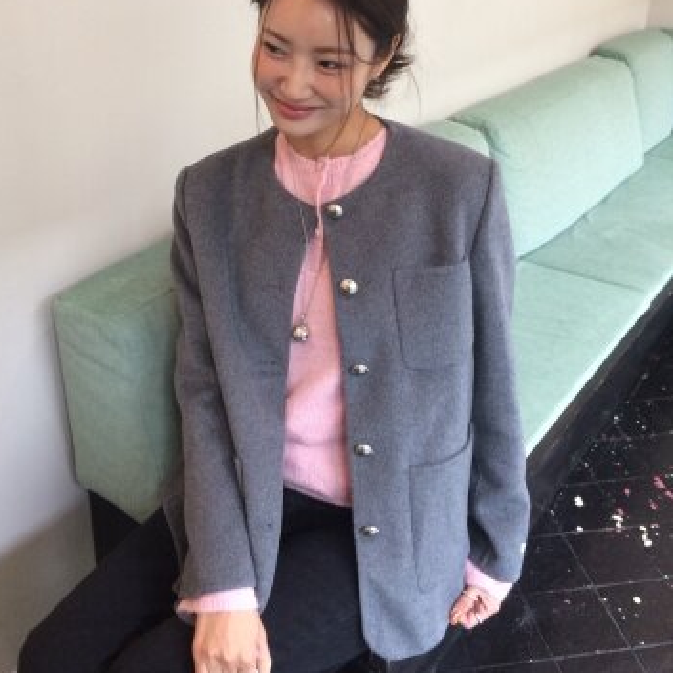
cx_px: 331
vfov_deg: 47.0
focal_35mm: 35
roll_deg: +0.4
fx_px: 770
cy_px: 281
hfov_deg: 47.2
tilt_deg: -26.2
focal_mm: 4.15
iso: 160
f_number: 2.2
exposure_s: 1/30
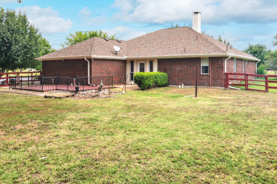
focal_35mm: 28
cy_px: 67
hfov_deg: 65.4
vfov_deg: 46.1
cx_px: 159
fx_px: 214
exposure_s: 1/250
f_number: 8
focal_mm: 11
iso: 100
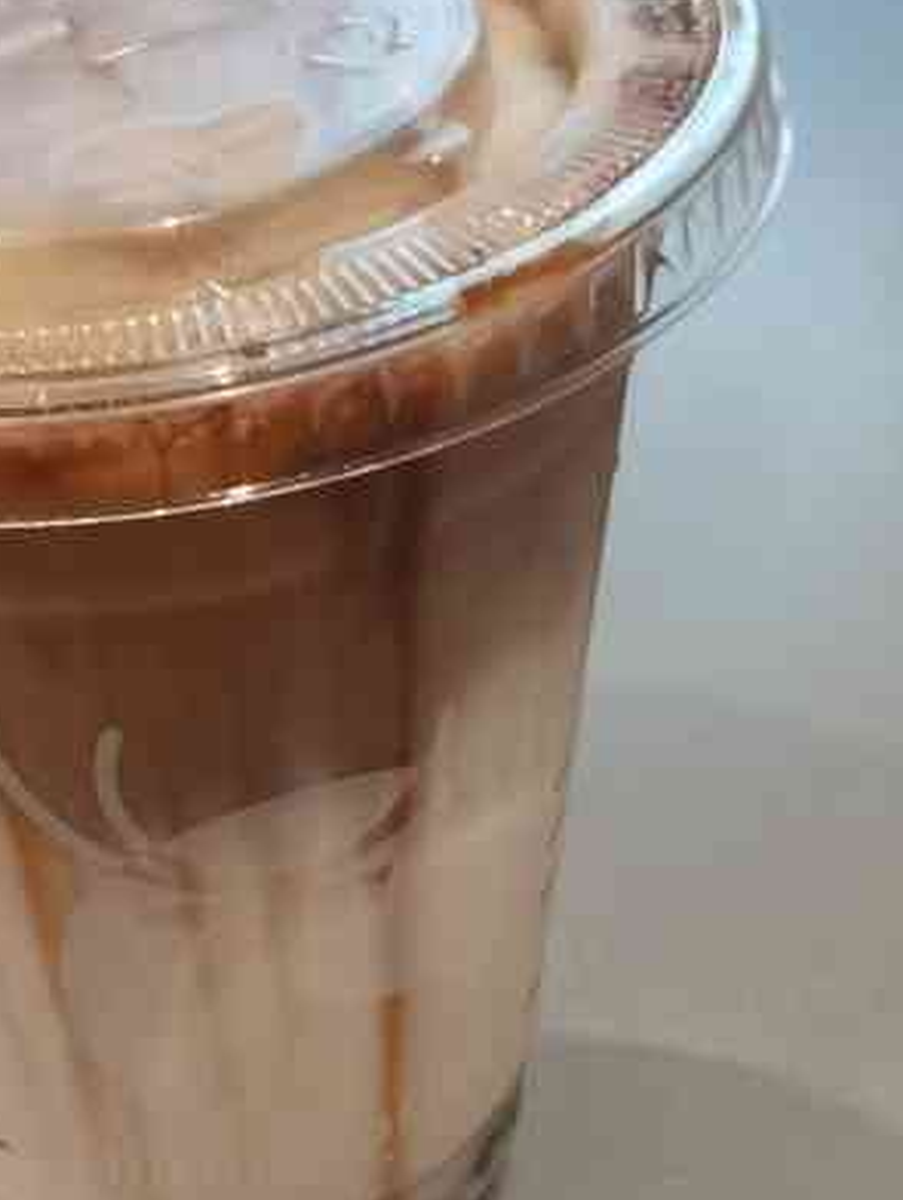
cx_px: 18
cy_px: 333
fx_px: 2153
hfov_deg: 22.8
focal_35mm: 62
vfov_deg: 30.7
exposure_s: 1/33.3
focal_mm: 2.26
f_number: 2.2
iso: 320
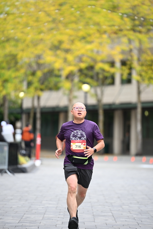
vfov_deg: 10.3
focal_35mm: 200
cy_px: 114
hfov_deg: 6.9
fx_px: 1274
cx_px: 76
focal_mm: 200
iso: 640
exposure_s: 1/1600
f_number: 2.8
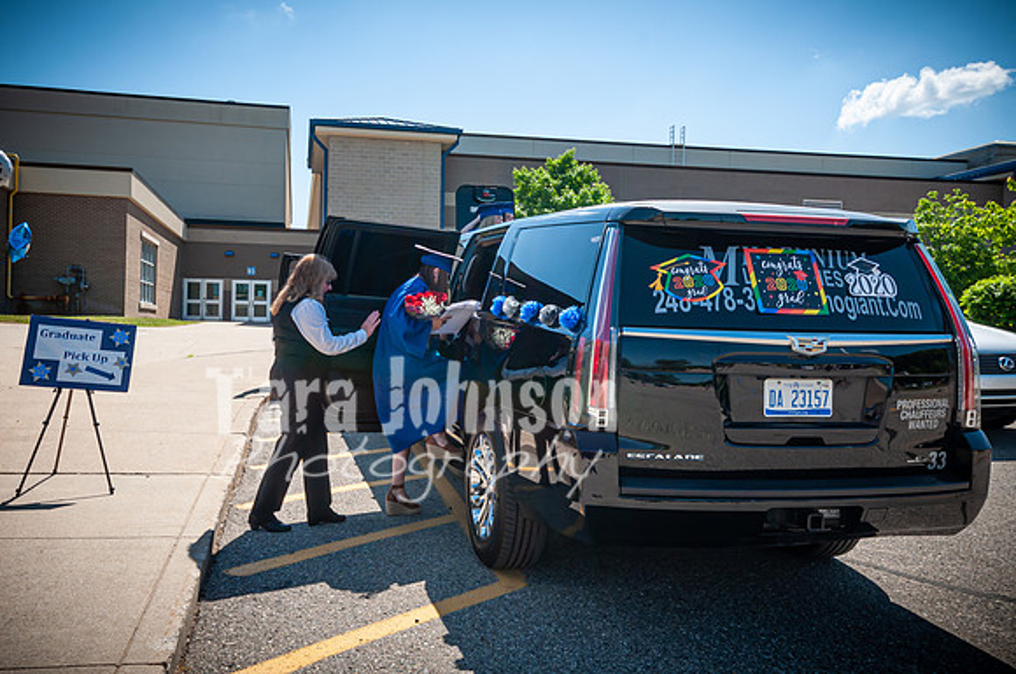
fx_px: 863
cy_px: 312
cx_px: 470
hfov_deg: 60.9
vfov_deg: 42.7
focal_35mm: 31
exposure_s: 1/250
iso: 200
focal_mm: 19
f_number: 8
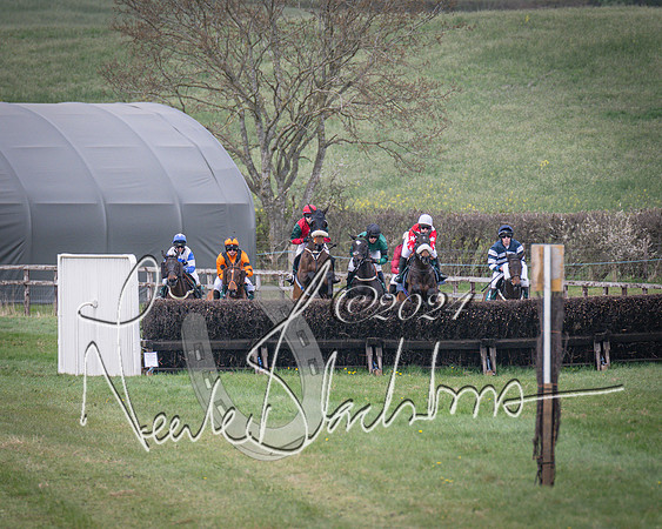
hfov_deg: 2.8
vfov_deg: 2.2
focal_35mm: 701
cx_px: 283
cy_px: 244
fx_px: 13721
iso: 400
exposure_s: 1/800
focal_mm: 280
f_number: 5
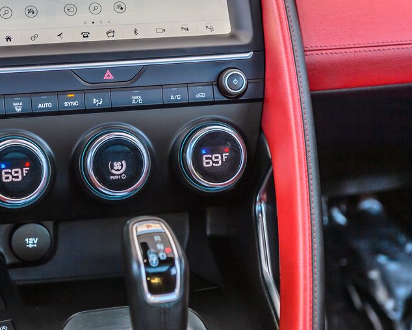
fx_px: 1293
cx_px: 113
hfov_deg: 18.0
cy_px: 162
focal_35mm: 106
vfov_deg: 14.5
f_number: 4
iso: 400
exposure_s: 1/100
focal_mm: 70
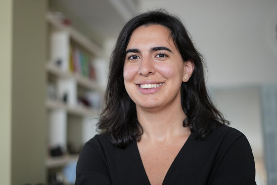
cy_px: 92
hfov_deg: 39.6
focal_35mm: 50
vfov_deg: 27.0
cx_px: 138
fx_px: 385
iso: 100
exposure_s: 1/100
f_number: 1.8
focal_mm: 50
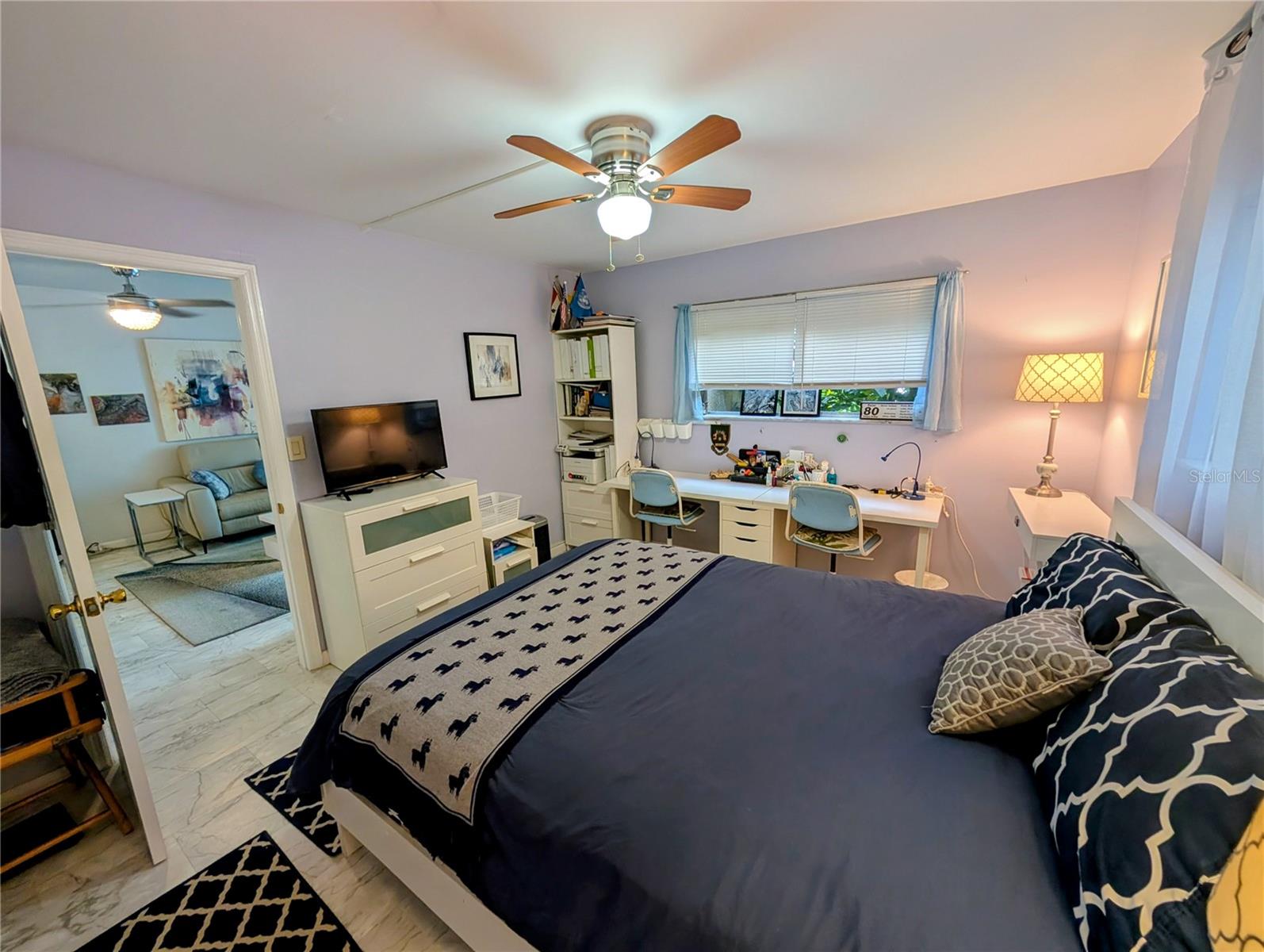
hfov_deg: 110.5
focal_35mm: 12
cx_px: 632
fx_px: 439
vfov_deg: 94.6
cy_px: 476
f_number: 1.7
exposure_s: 1/40
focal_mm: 2.02
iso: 64
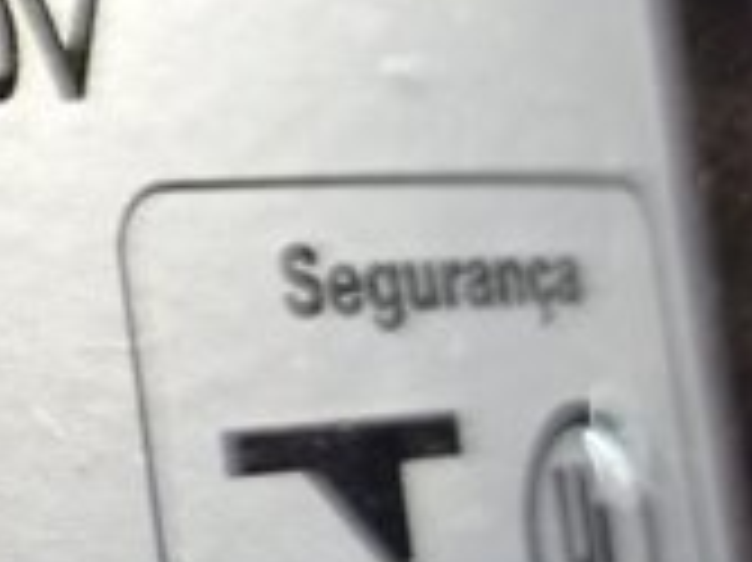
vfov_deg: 8.6
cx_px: -1031
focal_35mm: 172
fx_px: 3734
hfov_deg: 10.1
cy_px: 261
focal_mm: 4.7
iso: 138
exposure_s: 1/60
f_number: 1.79
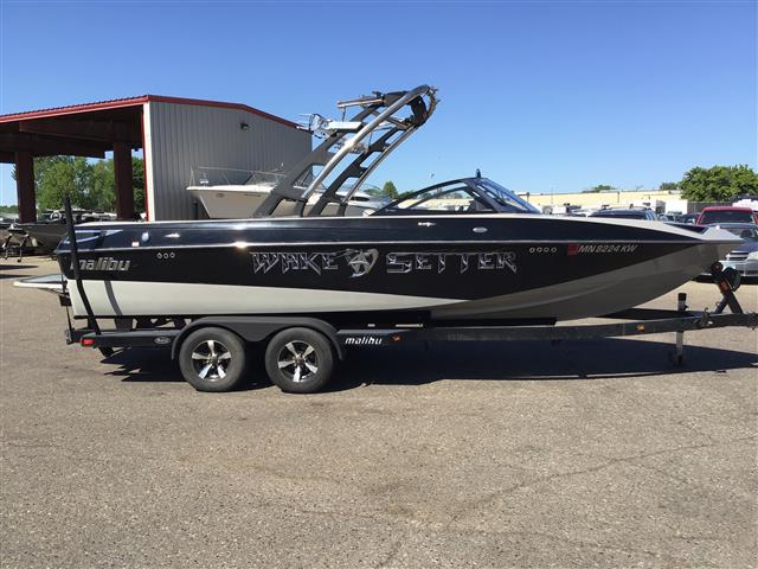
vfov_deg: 45.4
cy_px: 284
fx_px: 679
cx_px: 379
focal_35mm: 31
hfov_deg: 58.4
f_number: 2.4
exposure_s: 1/1116
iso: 25
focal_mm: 3.3
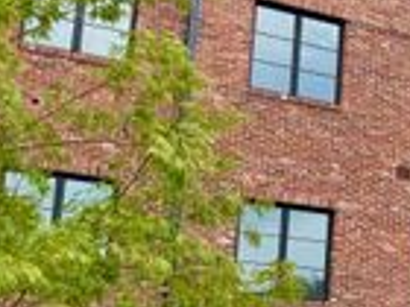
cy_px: 250
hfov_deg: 19.2
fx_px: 1019
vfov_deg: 17.0
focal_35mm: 86
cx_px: 653
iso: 80
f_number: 1.78
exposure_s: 1/802
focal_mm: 6.76
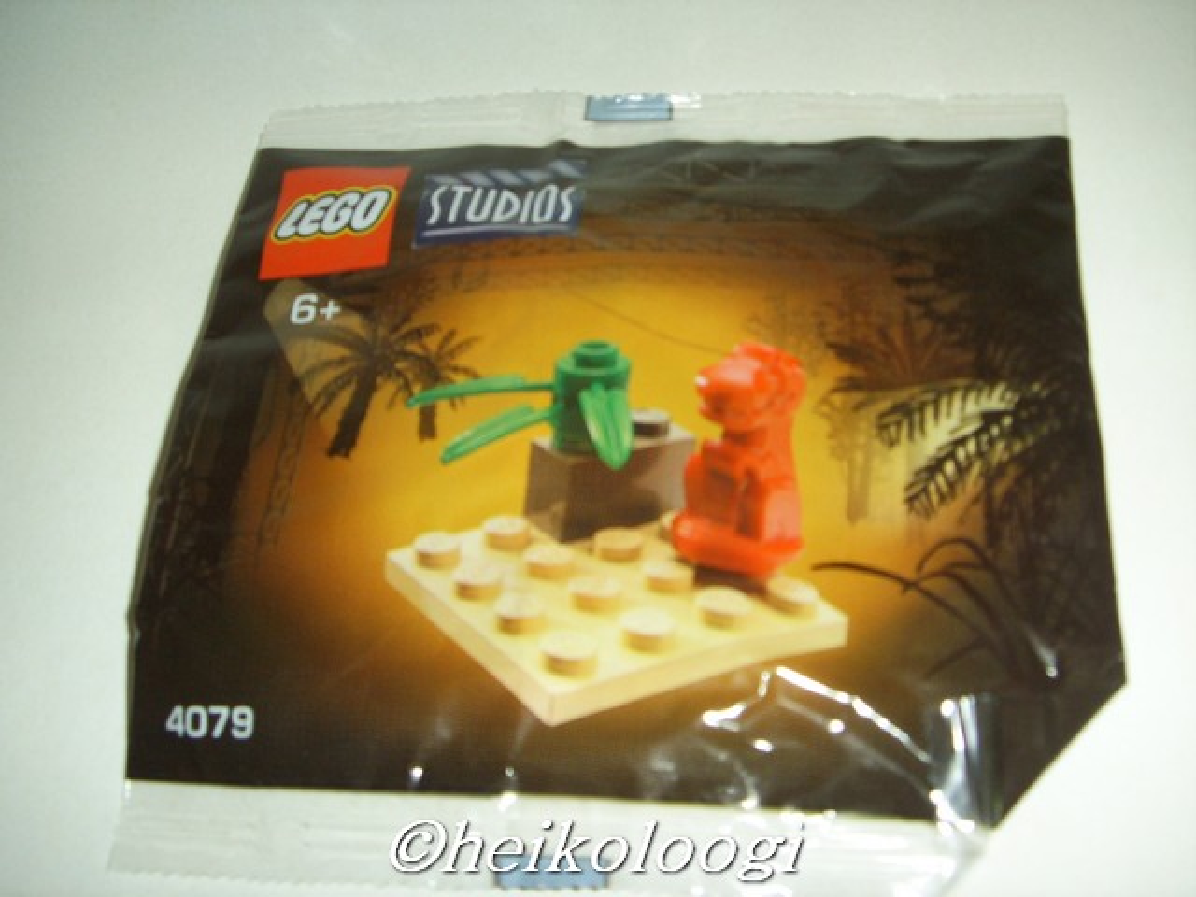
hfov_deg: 47.9
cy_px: 448
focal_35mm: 39
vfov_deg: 36.8
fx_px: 1347
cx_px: 598
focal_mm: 6.6
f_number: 3.5
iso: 100
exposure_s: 1/45
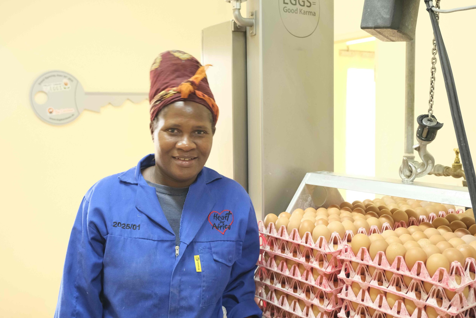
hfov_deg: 53.1
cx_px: 232
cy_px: 159
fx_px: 476
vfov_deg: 36.9
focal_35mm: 36
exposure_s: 1/14
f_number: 4
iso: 1600
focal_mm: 23.5
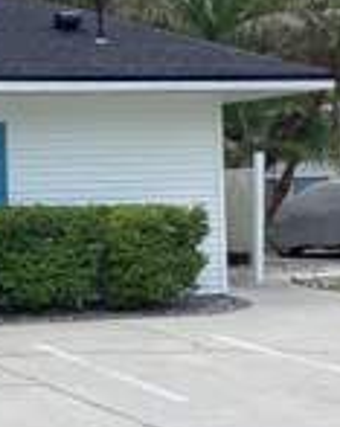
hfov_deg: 14.6
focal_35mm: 99
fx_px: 1249
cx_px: -137
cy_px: 158
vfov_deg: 19.4
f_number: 2.4
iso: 25
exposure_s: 1/652
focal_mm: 3.3
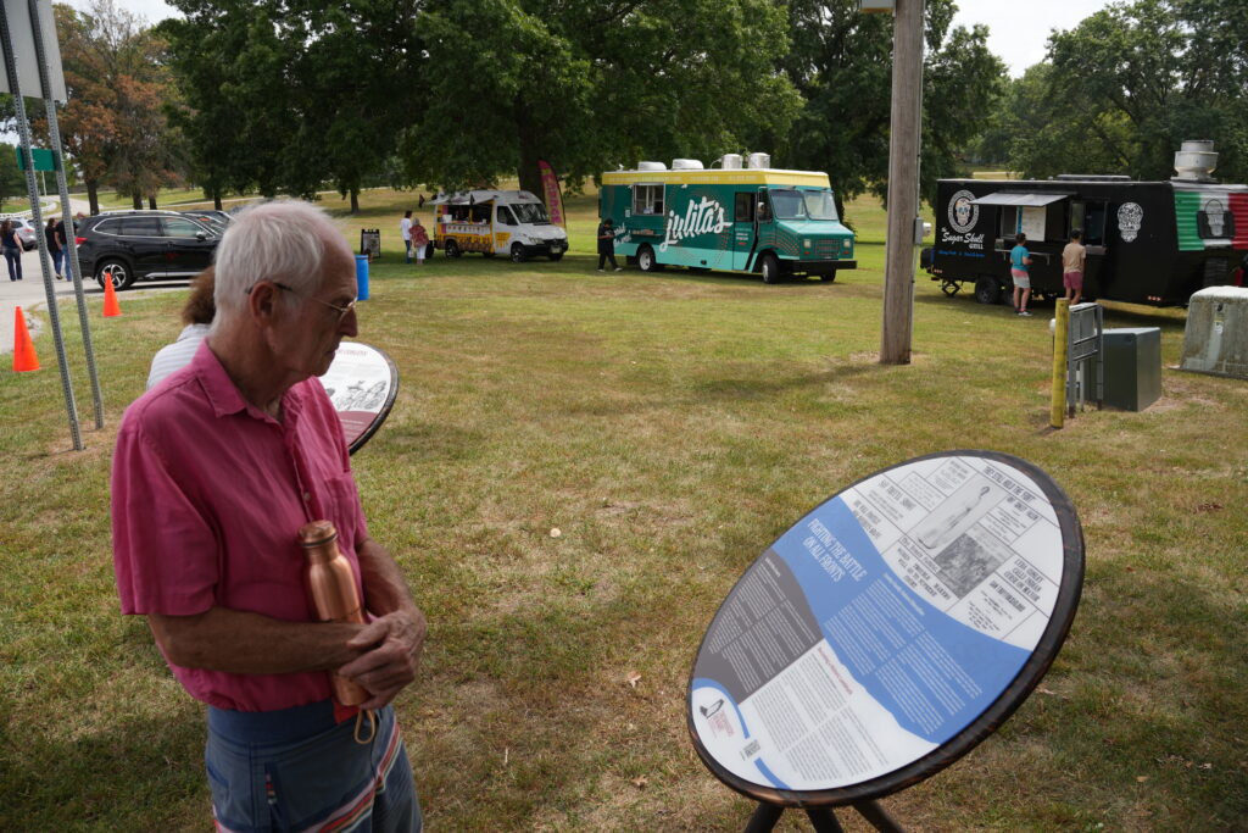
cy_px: 416
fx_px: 936
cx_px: 624
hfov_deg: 67.4
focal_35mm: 27
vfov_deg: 47.9
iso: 100
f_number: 4.5
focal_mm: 18
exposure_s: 1/640
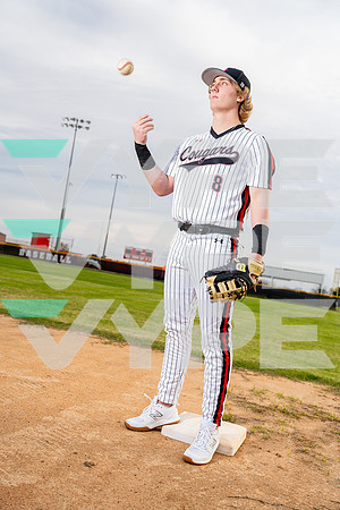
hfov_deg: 36.9
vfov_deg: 53.1
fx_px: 510
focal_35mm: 36
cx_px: 170
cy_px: 255
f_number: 4
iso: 100
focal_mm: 36
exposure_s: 1/250
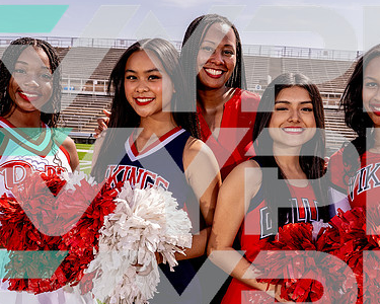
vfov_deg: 32.0
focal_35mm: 47
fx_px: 529
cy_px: 173
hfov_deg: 39.3
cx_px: 233
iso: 100
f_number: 7.1
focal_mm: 31
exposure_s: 1/250
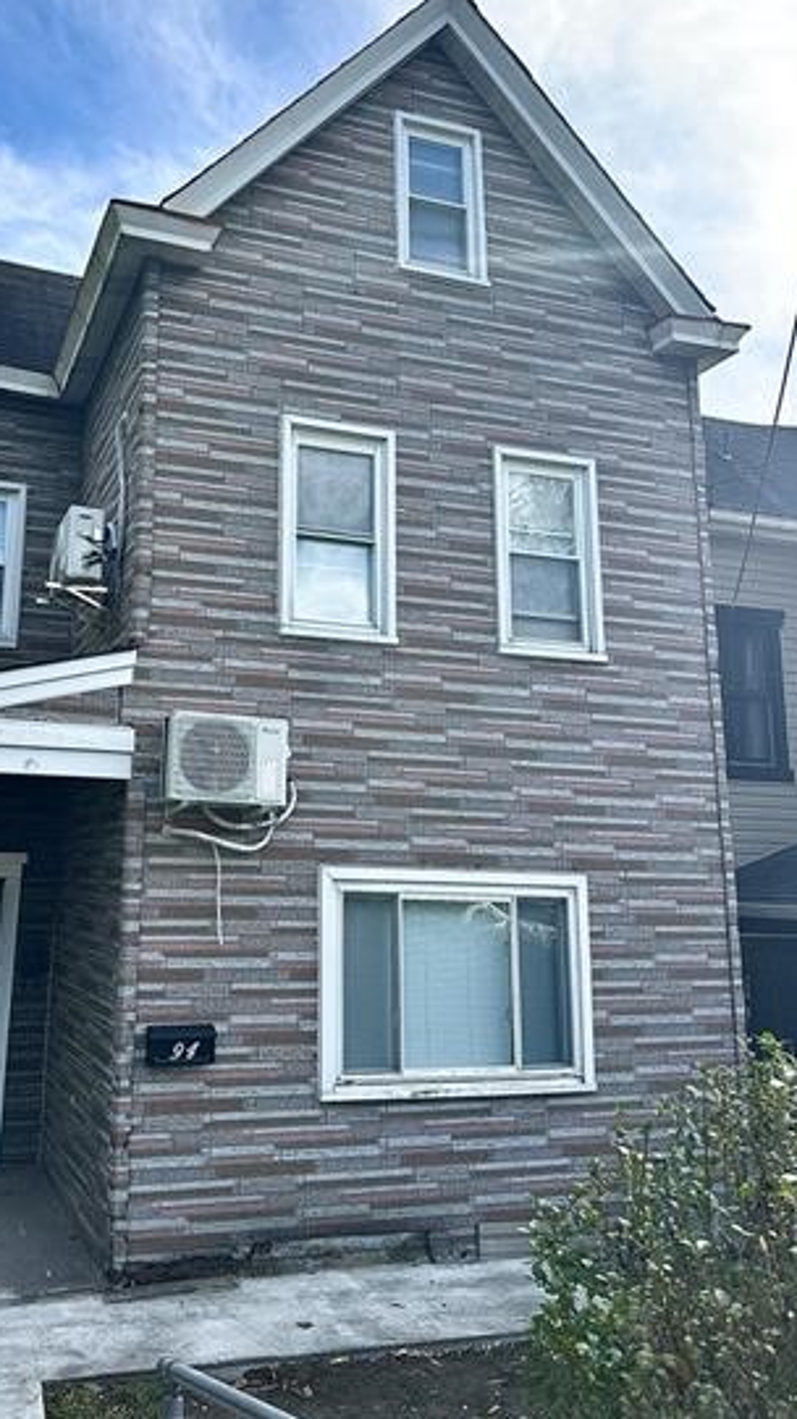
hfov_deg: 39.5
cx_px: 239
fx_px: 1090
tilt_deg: +12.2
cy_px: 640
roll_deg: -1.0
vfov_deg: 65.9
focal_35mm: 29
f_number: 1.78
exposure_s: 1/1916
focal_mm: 6.86
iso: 80
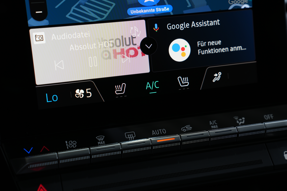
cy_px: 96
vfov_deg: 19.5
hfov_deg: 28.8
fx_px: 558
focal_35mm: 70
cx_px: 144
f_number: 5.6
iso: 200
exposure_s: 1/20
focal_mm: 70
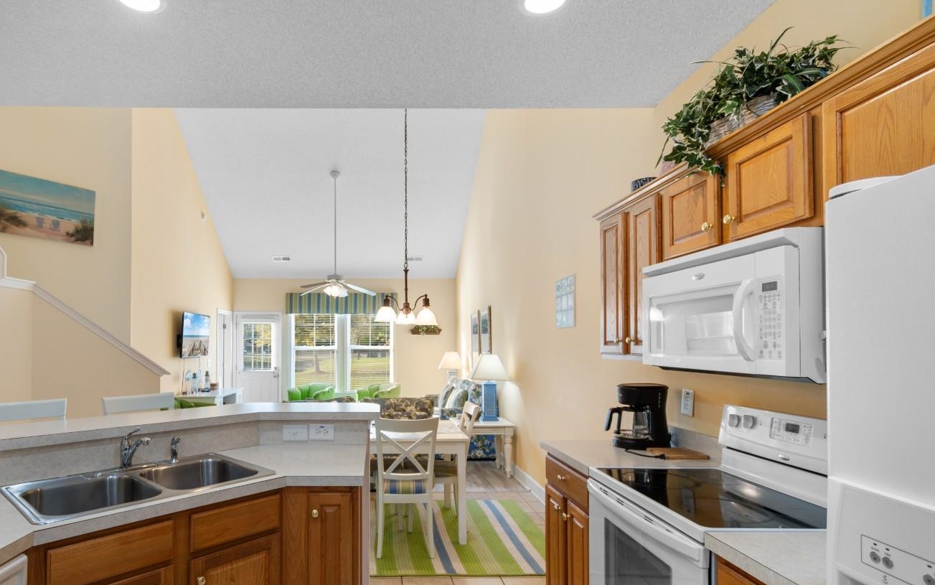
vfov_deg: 61.9
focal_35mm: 19
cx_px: 380
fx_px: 484
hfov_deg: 87.0
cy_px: 339
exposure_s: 1/40
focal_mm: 10
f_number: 4.5
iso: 100
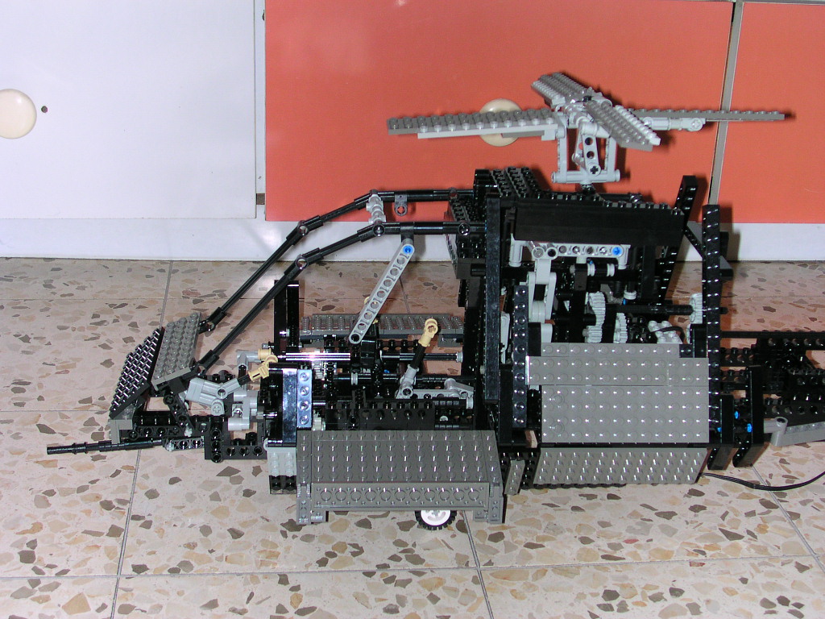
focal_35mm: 54
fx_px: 1287
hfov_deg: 35.5
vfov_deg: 27.0
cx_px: 412
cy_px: 310
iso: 100
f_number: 3.2
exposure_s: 1/60
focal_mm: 8.2
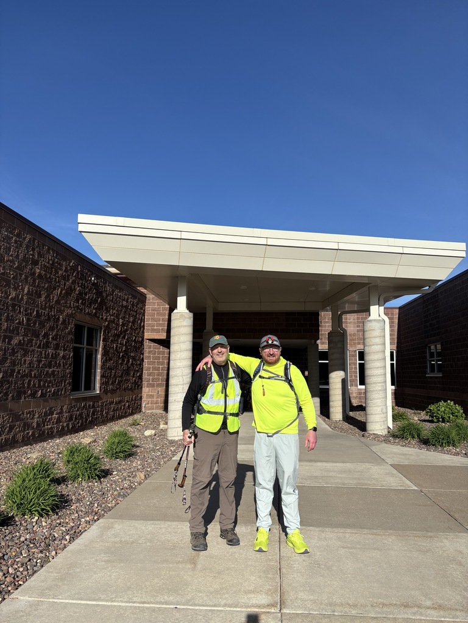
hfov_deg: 53.1
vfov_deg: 67.3
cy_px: 312
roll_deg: -1.4
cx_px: 234
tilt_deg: +7.2
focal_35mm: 26
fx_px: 469
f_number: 1.6
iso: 50
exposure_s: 1/5348
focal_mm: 5.96
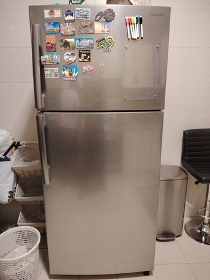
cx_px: 105
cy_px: 140
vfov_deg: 71.6
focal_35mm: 24
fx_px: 194
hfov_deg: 56.8
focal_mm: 5.25
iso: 914
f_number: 1.75
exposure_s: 1/25
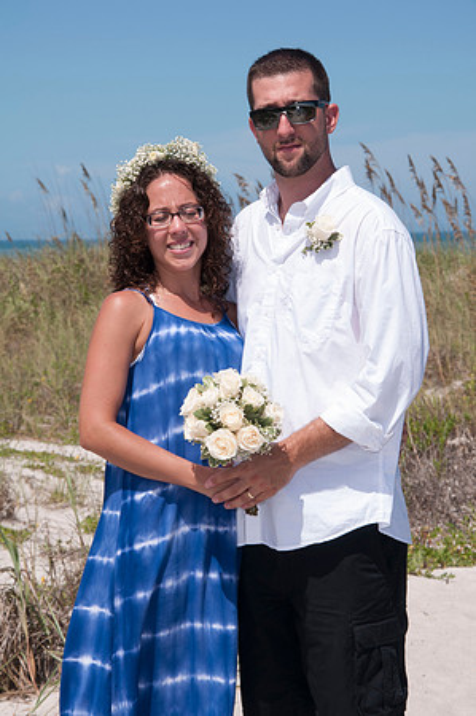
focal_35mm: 105
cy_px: 358
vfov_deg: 19.5
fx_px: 2087
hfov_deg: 13.0
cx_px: 238
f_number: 11
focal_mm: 70
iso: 100
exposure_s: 1/250
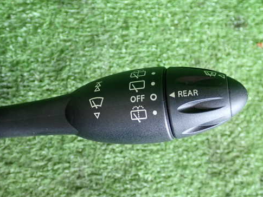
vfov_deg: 30.9
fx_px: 357
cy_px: 106
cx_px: 121
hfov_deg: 40.4
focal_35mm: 47
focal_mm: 6.83
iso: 400
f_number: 2.7
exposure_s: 1/40
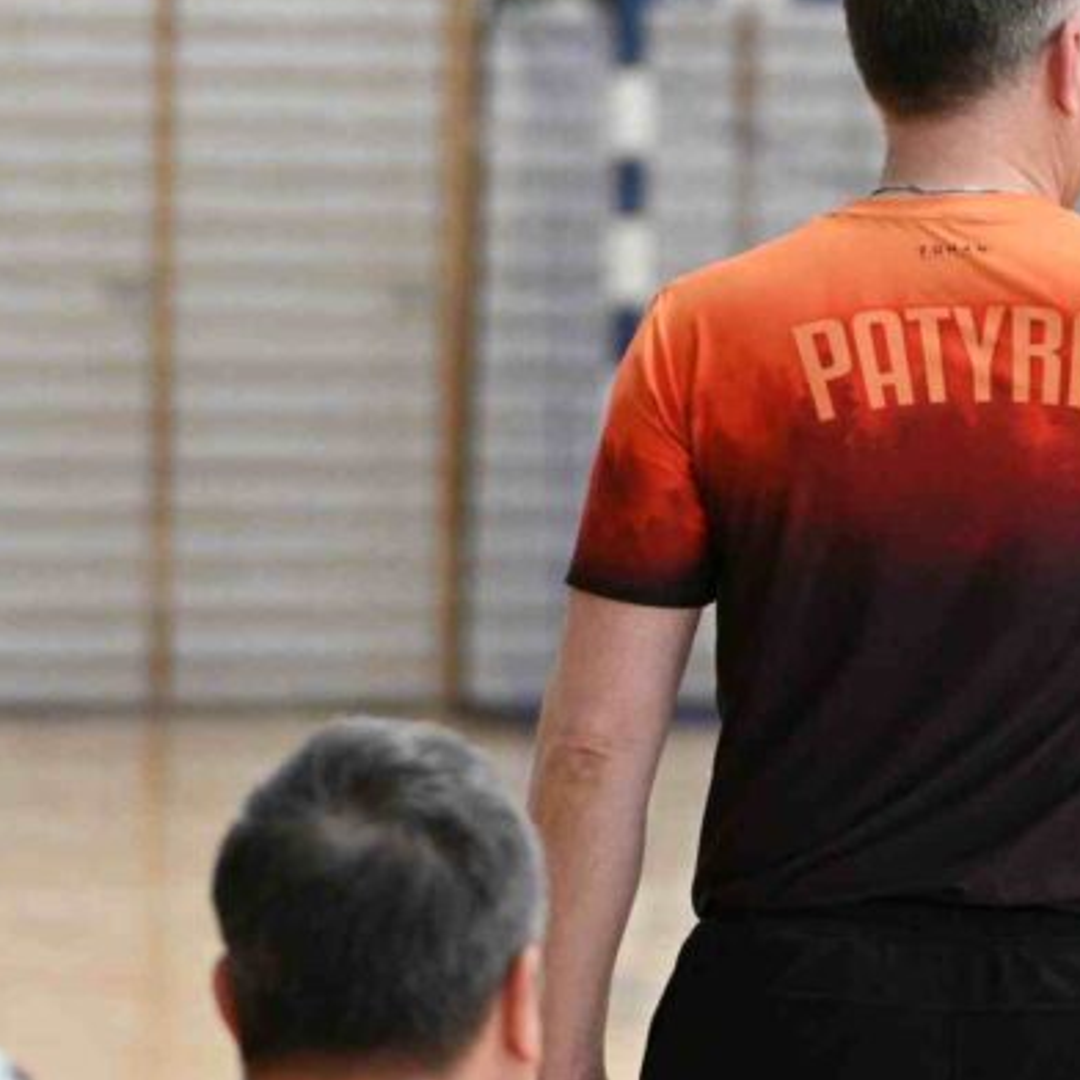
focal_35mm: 350
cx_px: 854
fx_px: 12358
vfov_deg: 5.0
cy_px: 530
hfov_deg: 5.0
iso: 3600
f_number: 2.8
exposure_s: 1/1000
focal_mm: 105
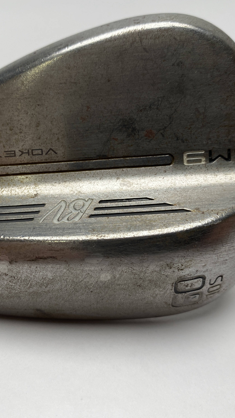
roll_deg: -0.4
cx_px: 98
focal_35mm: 37
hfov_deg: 31.9
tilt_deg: -34.0
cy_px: 209
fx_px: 410
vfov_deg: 54.0
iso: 32
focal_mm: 4.25
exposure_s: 1/237
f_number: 1.8
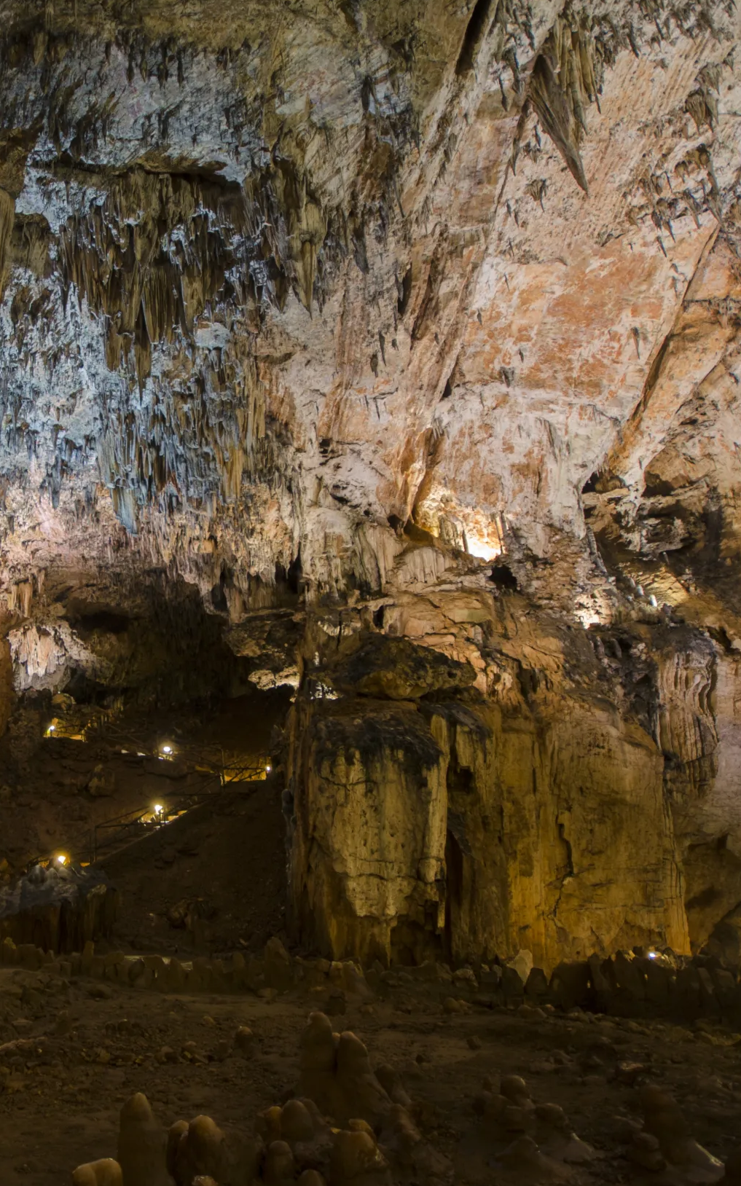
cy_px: 578
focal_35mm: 24
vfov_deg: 74.8
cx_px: 101
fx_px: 776
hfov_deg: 46.9
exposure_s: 2.5
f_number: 4
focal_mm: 10
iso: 100
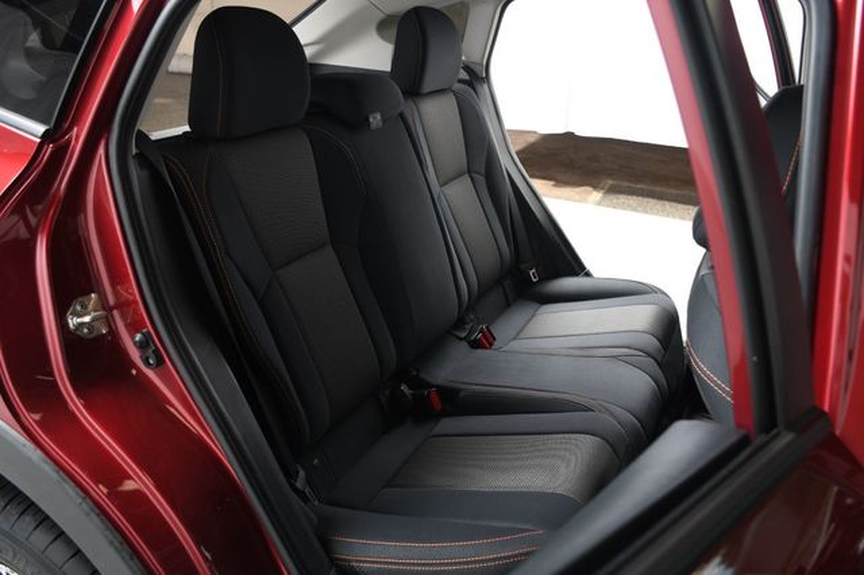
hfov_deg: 57.2
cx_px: 432
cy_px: 288
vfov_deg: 39.9
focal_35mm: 33
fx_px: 792
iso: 100
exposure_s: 1/160
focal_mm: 22
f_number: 4.5
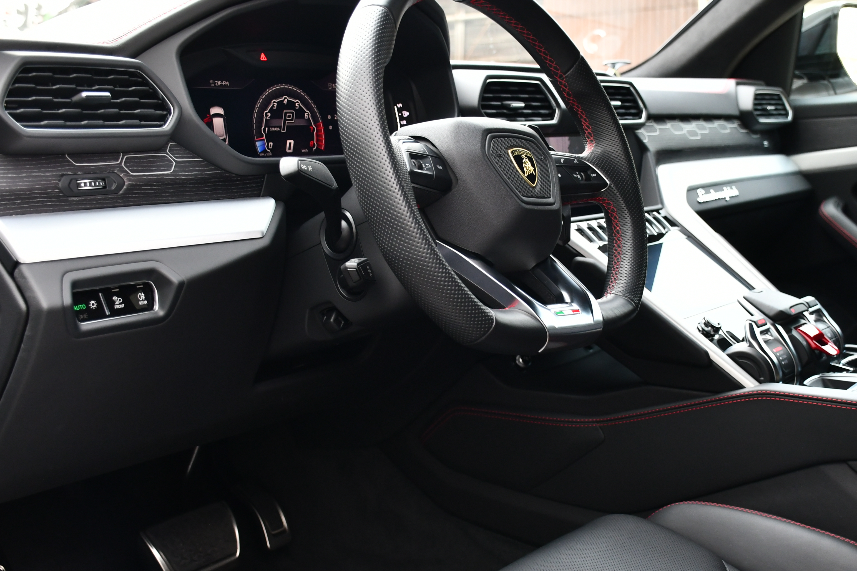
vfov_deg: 29.2
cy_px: 327
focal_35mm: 46
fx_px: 1095
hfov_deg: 42.5
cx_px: 518
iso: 640
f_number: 3.8
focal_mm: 23
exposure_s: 1/40
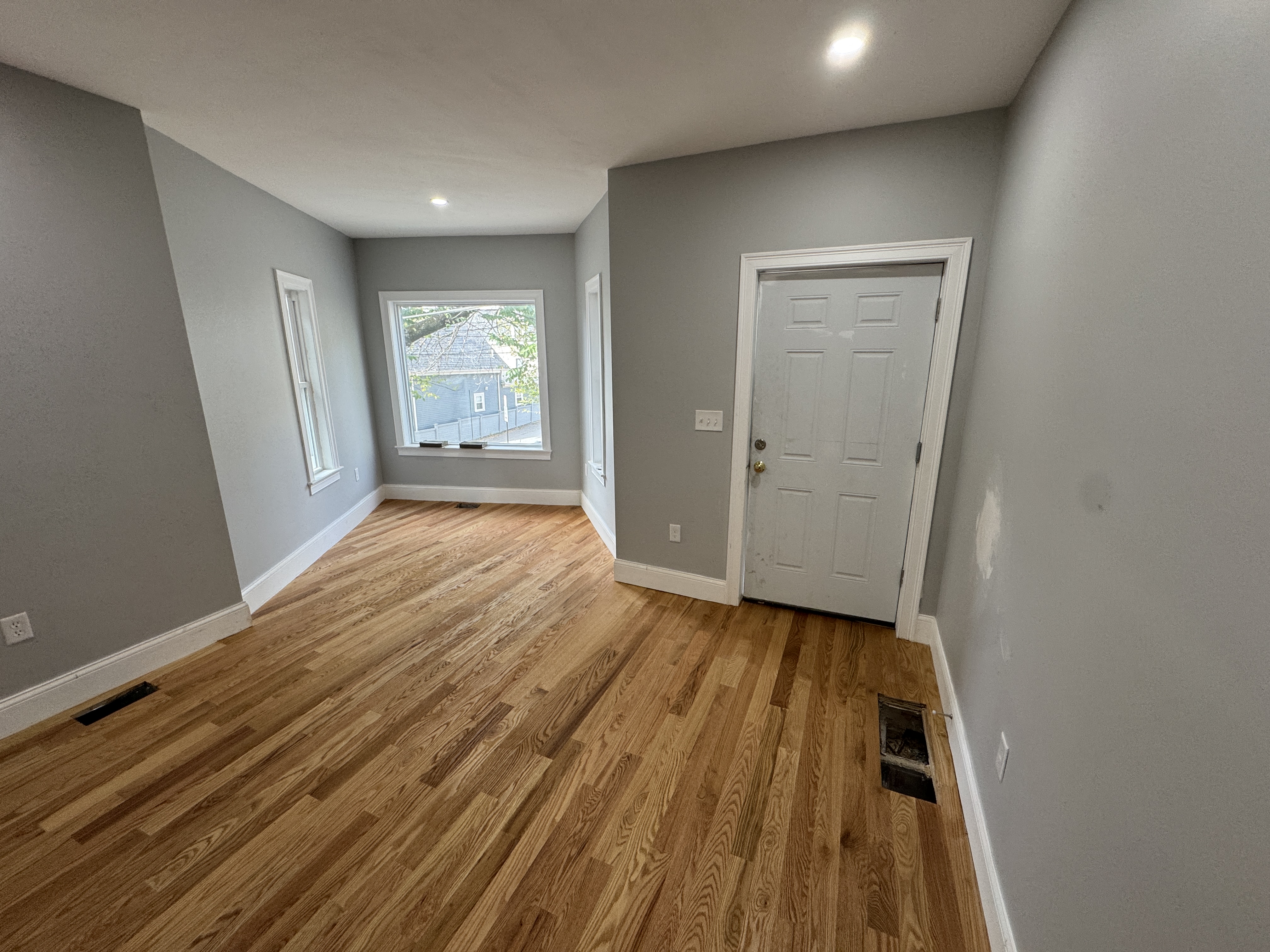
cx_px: 635
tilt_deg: -15.2
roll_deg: +0.1
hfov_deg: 102.1
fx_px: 514
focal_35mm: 14
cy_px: 476
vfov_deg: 85.7
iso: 160
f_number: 2.2
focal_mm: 2.22
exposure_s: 1/120
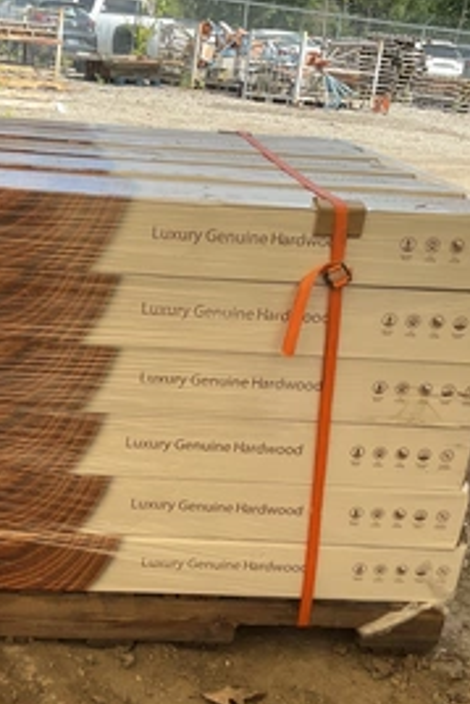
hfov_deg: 29.3
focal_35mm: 45
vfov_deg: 43.5
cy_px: 386
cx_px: 100
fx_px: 880
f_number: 1.8
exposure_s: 1/333
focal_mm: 3
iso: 25
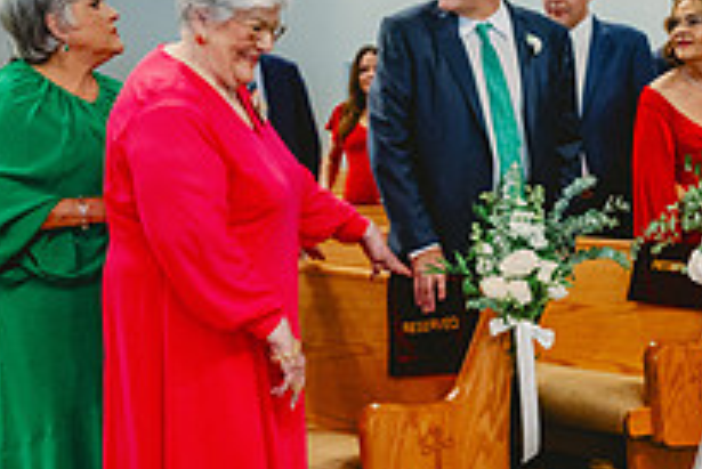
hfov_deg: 27.6
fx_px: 1327
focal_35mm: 68
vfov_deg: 20.0
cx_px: 726
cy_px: 255
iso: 2500
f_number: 2.8
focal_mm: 24
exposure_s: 1/320
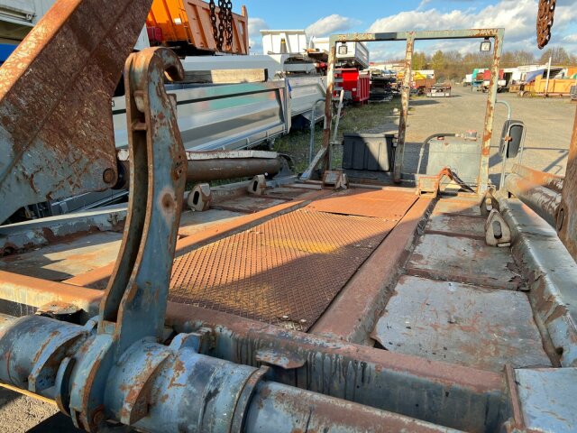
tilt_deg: -18.1
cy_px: 216
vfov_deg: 53.1
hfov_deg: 67.3
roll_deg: +0.7
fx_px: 433
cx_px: 288
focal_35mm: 26
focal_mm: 5.7
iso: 50
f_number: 1.5
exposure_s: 1/909
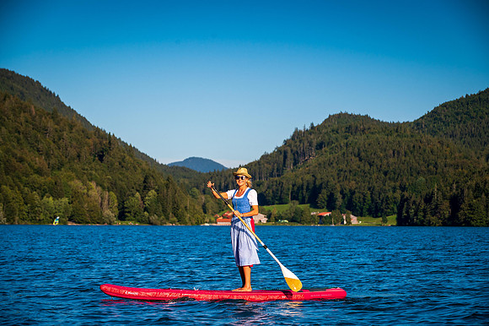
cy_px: 163
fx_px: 1629
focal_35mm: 120
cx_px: 244
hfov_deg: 17.1
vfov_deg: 11.4
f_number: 6.3
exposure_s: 1/640
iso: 125
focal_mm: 120
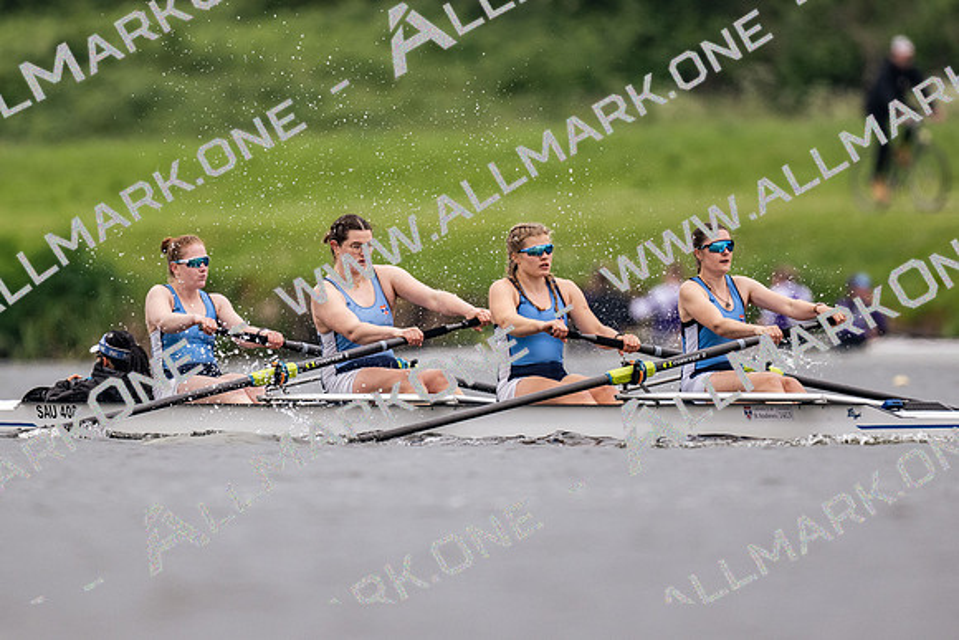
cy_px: 320
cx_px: 480
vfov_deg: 1.5
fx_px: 23992
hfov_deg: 2.3
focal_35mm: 900
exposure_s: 1/2000
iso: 720
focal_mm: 600
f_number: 4
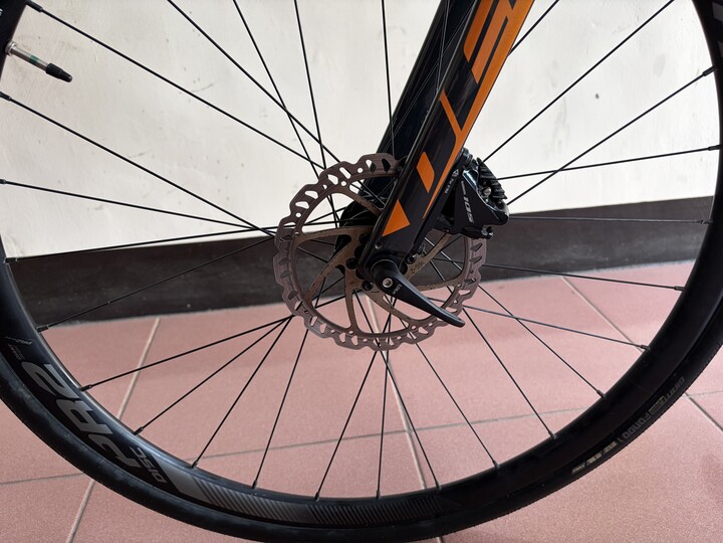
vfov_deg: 53.1
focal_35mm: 26
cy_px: 272
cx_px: 362
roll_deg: +2.8
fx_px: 543
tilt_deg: -24.2
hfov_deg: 67.3
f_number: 1.6
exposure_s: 1/109
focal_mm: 5.96
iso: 125
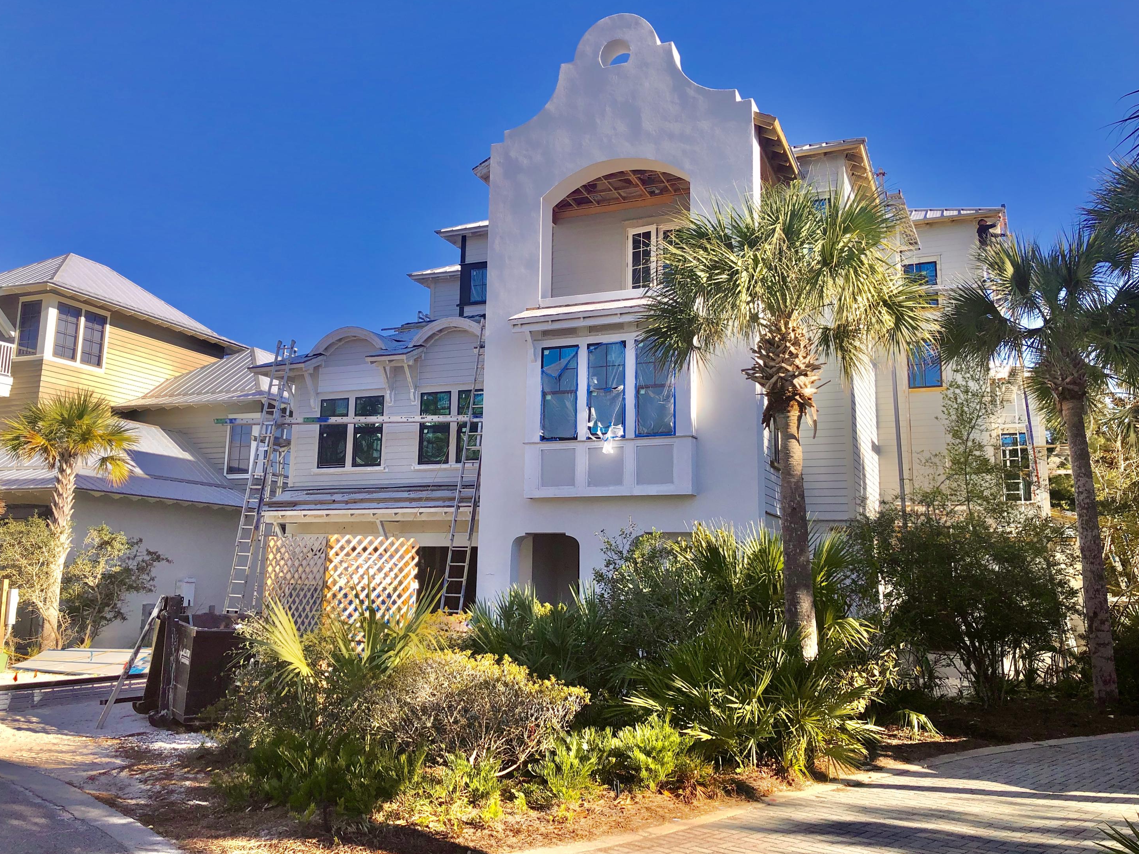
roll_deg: -2.0
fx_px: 954
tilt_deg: +10.1
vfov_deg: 48.2
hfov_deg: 61.7
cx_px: 581
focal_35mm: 29
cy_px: 419
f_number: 1.8
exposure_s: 1/941
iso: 20
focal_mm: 3.99
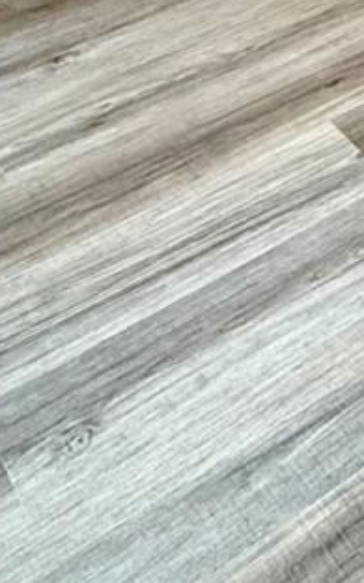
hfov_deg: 14.2
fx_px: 1159
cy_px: -278
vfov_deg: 23.1
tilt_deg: -20.5
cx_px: 784
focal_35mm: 73
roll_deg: +0.0
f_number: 2.2
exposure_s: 1/120
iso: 250
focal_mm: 2.22
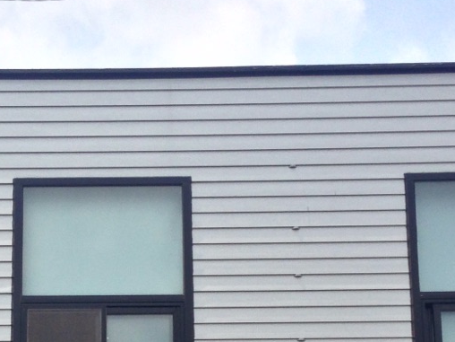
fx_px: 1367
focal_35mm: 104
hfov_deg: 18.8
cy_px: 511
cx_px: 120
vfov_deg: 13.4
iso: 50
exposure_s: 1/1808
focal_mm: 4.13
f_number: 2.4
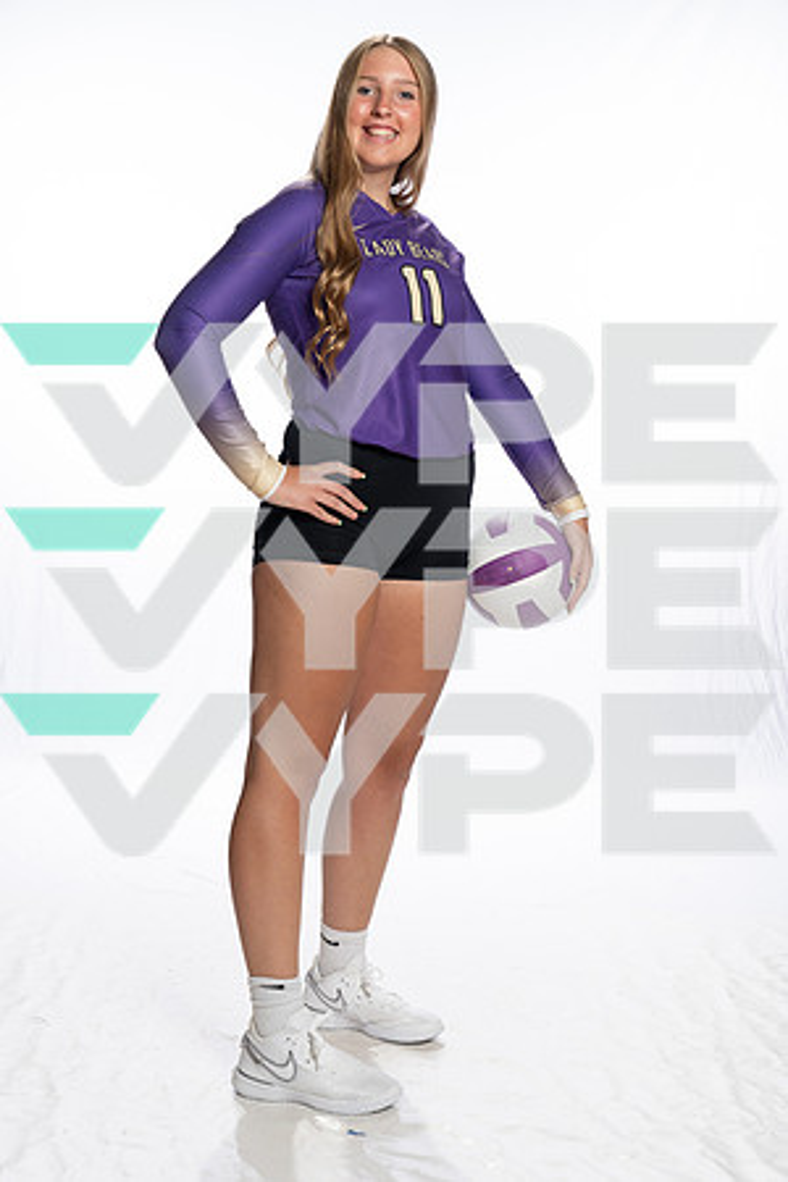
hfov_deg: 21.6
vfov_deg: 31.9
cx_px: 394
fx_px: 2068
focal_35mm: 63
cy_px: 591
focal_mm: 63
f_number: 8
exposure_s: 1/250
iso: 800
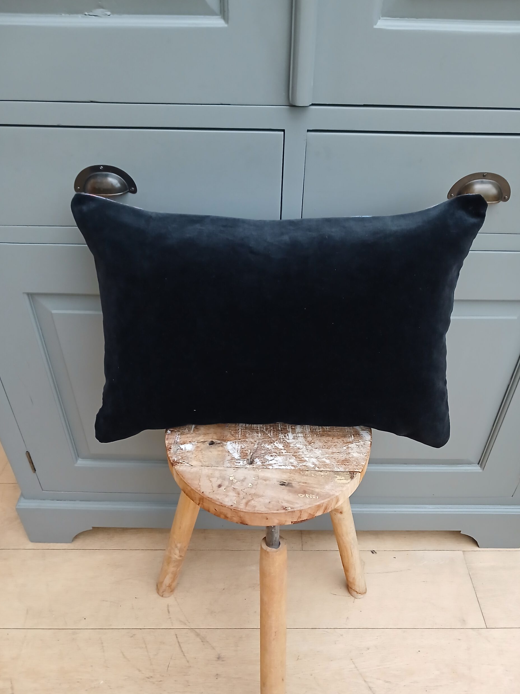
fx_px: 561
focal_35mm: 28
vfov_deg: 63.5
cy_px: 345
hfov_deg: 49.7
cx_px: 260
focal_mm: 3.98
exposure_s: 1/25
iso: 400
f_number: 1.8
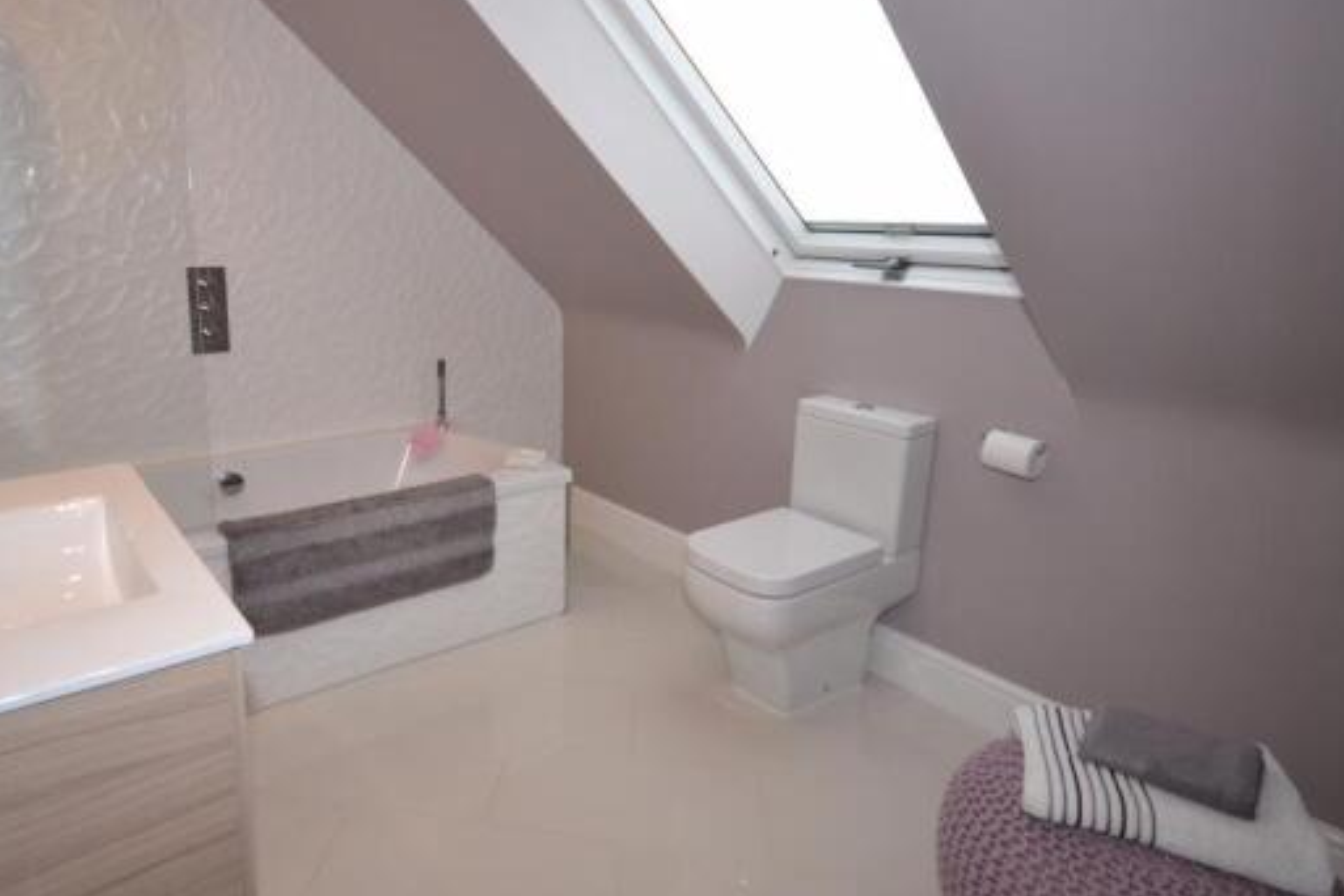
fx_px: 859
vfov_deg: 54.9
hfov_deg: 75.3
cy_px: 384
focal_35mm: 23
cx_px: 541
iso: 720
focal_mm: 12
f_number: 4.5
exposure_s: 1/60
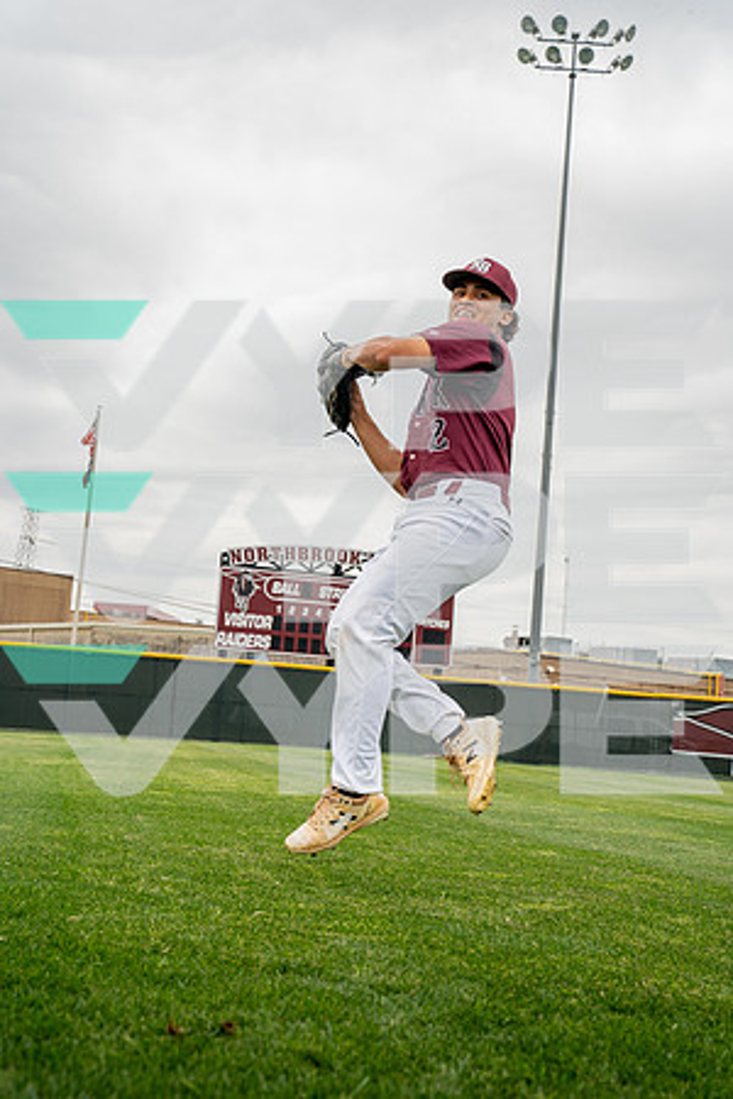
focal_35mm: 54
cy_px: 550
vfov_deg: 36.9
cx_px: 366
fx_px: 1649
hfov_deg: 25.1
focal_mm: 54
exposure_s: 1/800
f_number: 7.1
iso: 400
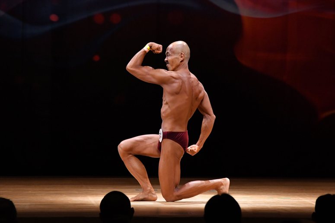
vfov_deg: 4.8
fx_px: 2651
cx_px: 168
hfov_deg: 7.2
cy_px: 112
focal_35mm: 285
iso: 4000
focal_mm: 190
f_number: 5.6
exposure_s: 1/400
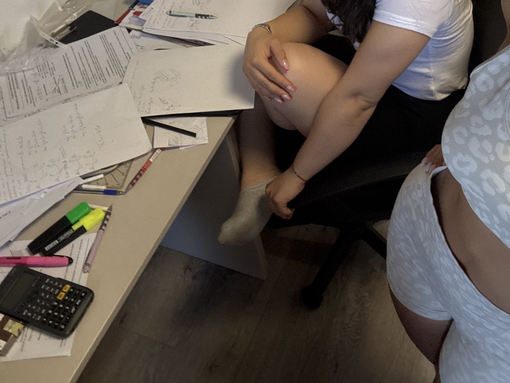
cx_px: 290
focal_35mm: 40
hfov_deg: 46.7
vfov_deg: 34.3
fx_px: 589
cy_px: 51
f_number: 1.9
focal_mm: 2.69
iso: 160
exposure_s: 1/60
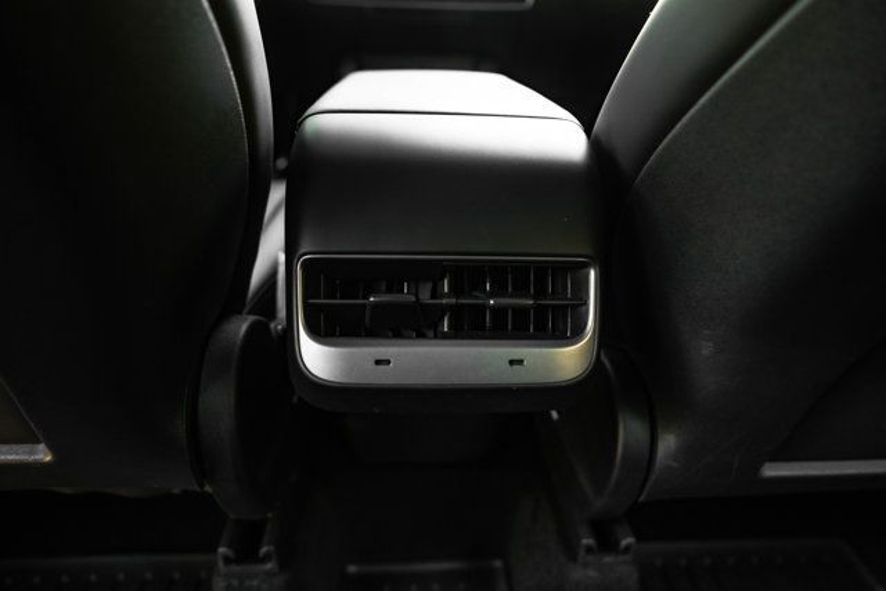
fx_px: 591
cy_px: 296
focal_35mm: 24
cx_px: 443
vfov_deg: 53.2
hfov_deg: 73.7
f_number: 2.8
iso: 1000
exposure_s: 1/125
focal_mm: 24
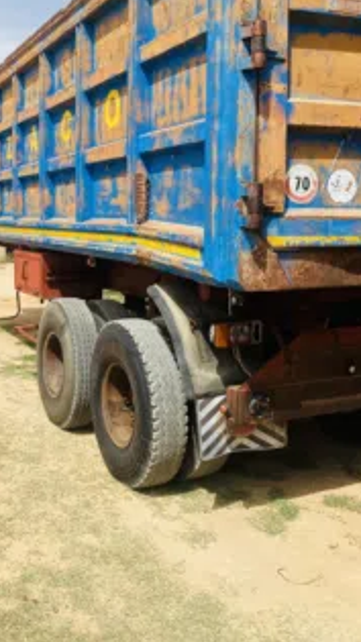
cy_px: 236
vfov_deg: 54.6
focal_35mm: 36
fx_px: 613
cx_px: 100
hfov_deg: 32.3
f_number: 1.8
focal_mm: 4.25
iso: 32
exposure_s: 1/4115
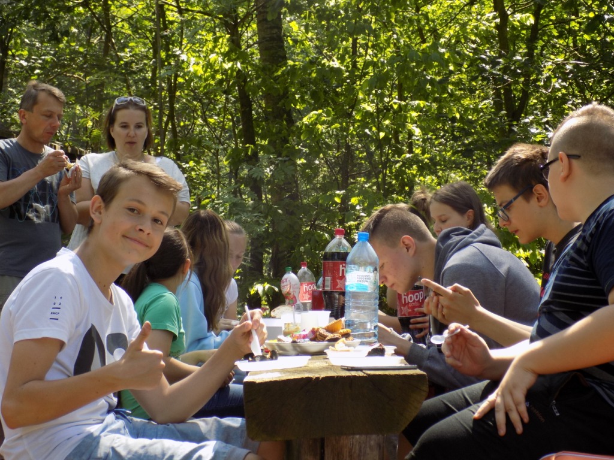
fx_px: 1384
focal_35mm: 78
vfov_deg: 18.9
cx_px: 307
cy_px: 230
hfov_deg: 25.0
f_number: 4.3
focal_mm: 13.9
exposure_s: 1/60
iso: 80
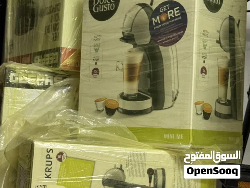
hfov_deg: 39.7
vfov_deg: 30.3
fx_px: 347
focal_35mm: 48
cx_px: 125
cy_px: 94
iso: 250
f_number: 1.78
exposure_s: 1/48
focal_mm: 6.76
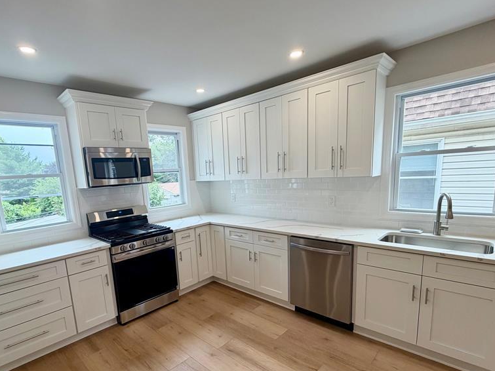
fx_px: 272
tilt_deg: -9.9
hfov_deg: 84.2
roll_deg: +3.5
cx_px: 214
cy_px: 219
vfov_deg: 68.1
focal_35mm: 19
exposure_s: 1/120
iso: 80
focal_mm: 2.22
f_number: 2.2
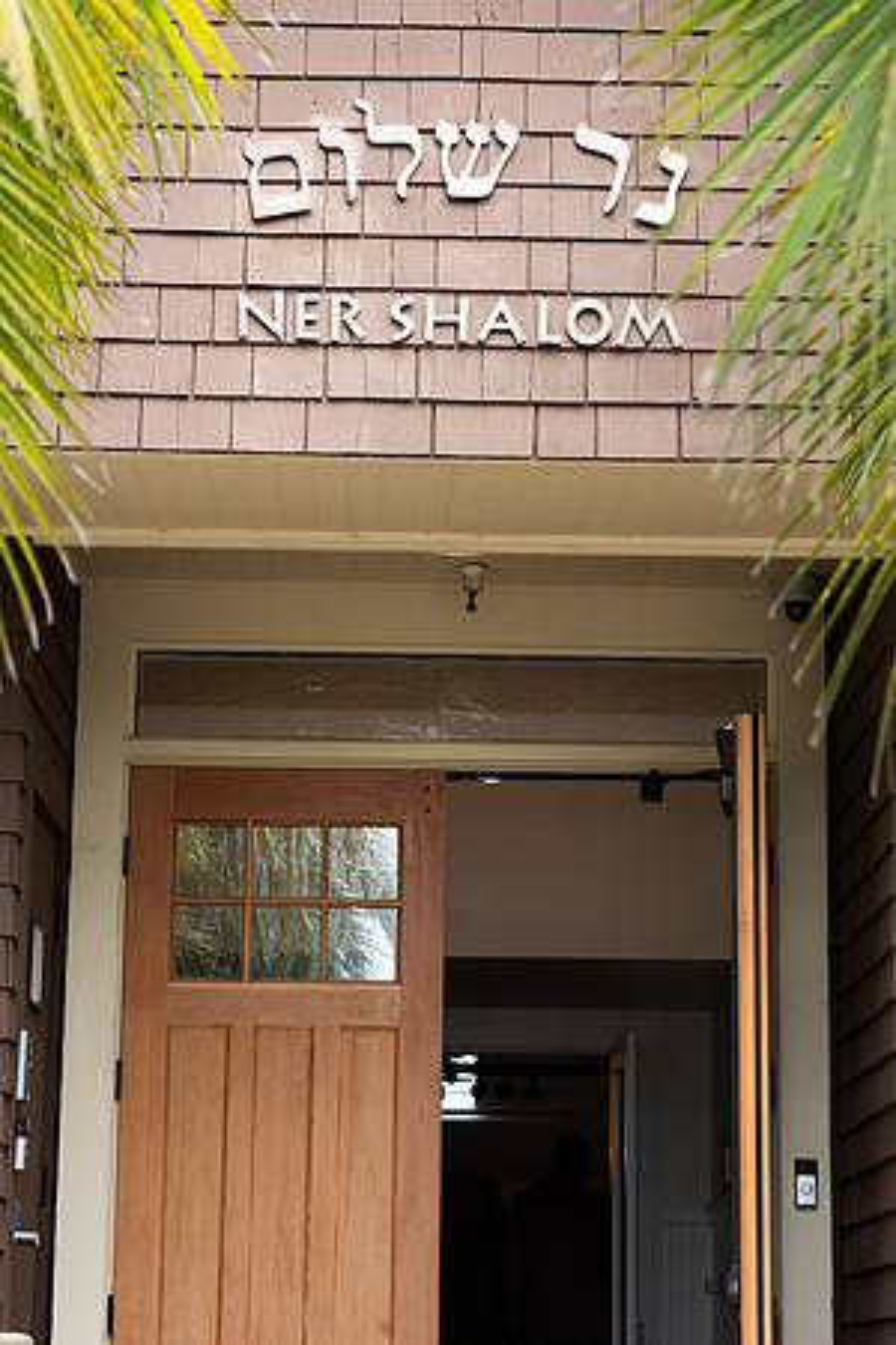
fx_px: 3173
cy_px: 672
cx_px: 448
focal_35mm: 85
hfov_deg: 16.1
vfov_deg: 23.9
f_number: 8
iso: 1250
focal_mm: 85
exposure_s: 1/250
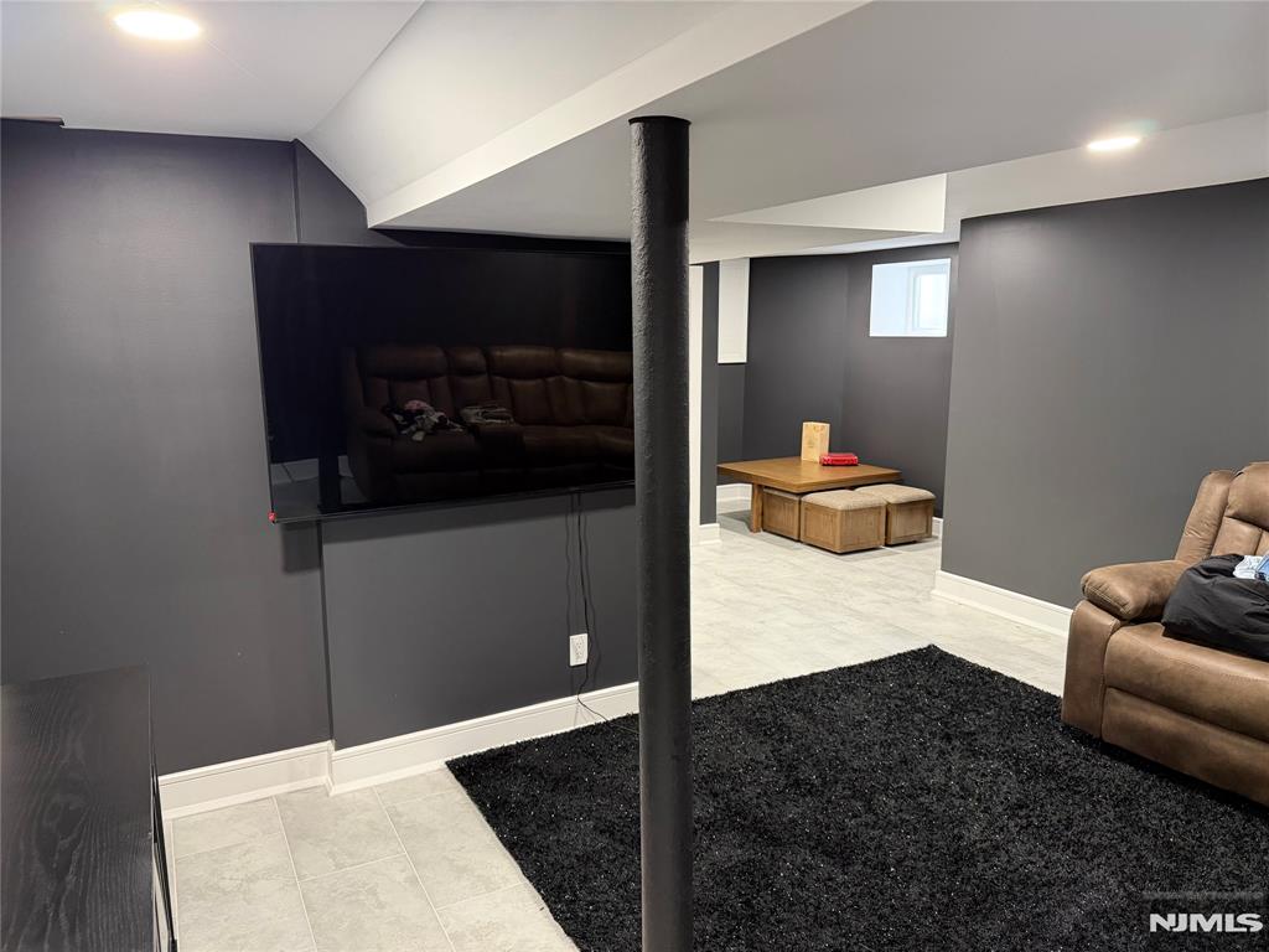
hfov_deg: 71.6
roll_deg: +0.2
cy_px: 476
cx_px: 634
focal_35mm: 24
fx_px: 880
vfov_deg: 56.8
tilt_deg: -9.7
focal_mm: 6.76
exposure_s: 1/60
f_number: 1.78
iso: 500
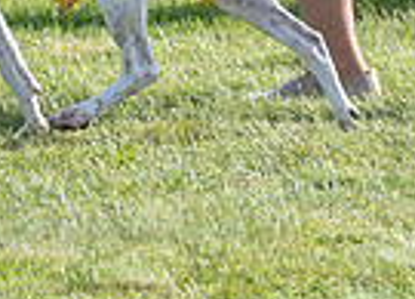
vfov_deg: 2.0
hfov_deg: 2.8
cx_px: -64
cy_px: -290
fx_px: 8421
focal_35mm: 713
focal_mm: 130
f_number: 5.6
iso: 400
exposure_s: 1/1250
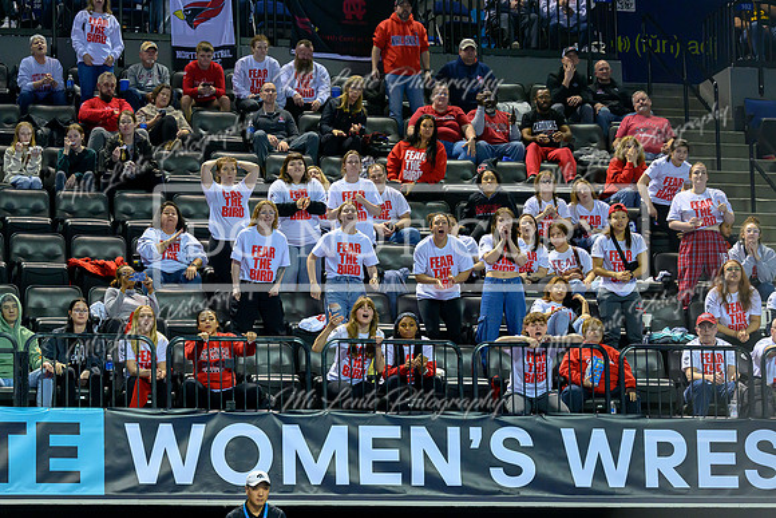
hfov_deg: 15.5
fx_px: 2850
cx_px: 310
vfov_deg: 10.4
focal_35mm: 132
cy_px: 311
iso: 3200
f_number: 3.2
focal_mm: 110
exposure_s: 1/800
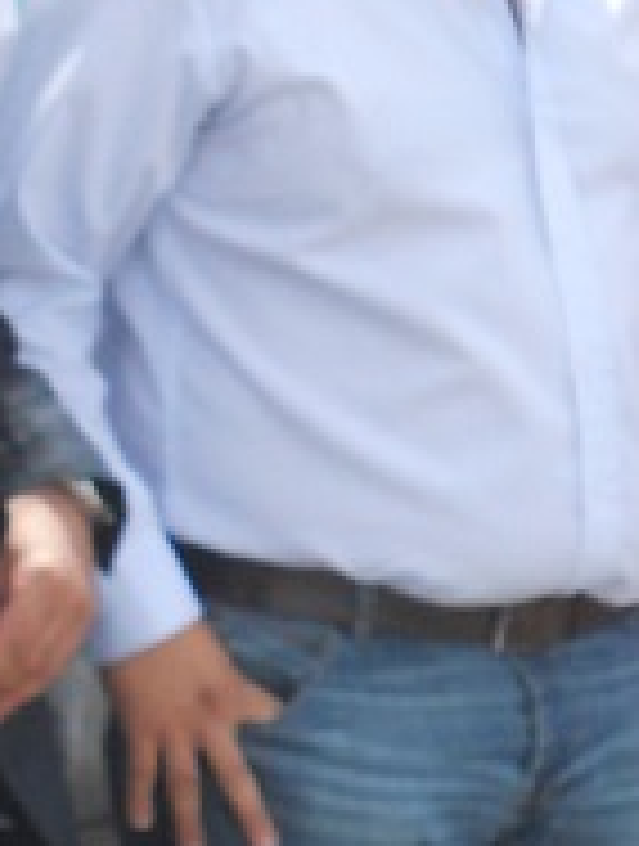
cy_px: 457
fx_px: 2916
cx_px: 749
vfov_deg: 16.5
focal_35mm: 119
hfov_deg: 12.2
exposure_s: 1/320
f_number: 4.3
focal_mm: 8.2
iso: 80
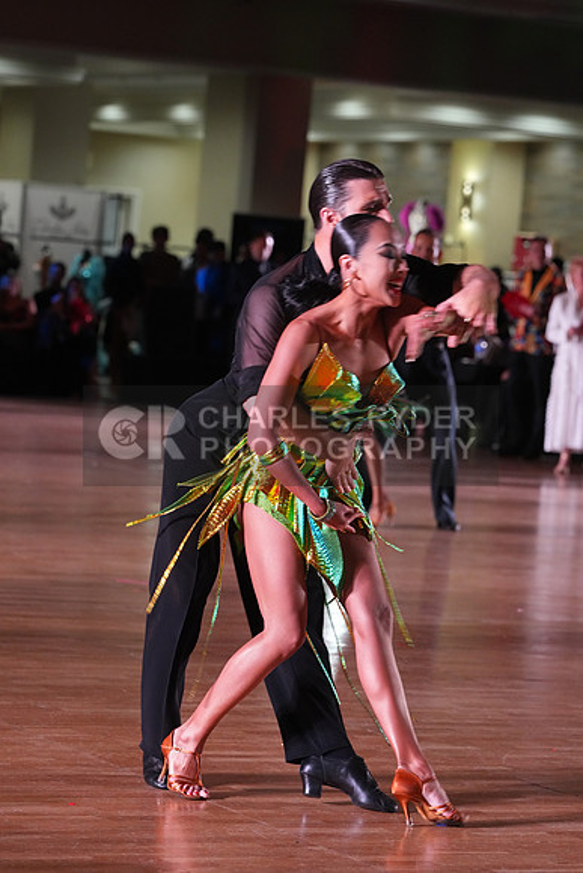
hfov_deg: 9.6
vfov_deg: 14.3
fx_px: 3471
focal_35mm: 143
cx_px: 292
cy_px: 436
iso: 4000
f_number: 5.6
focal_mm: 143
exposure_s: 1/200
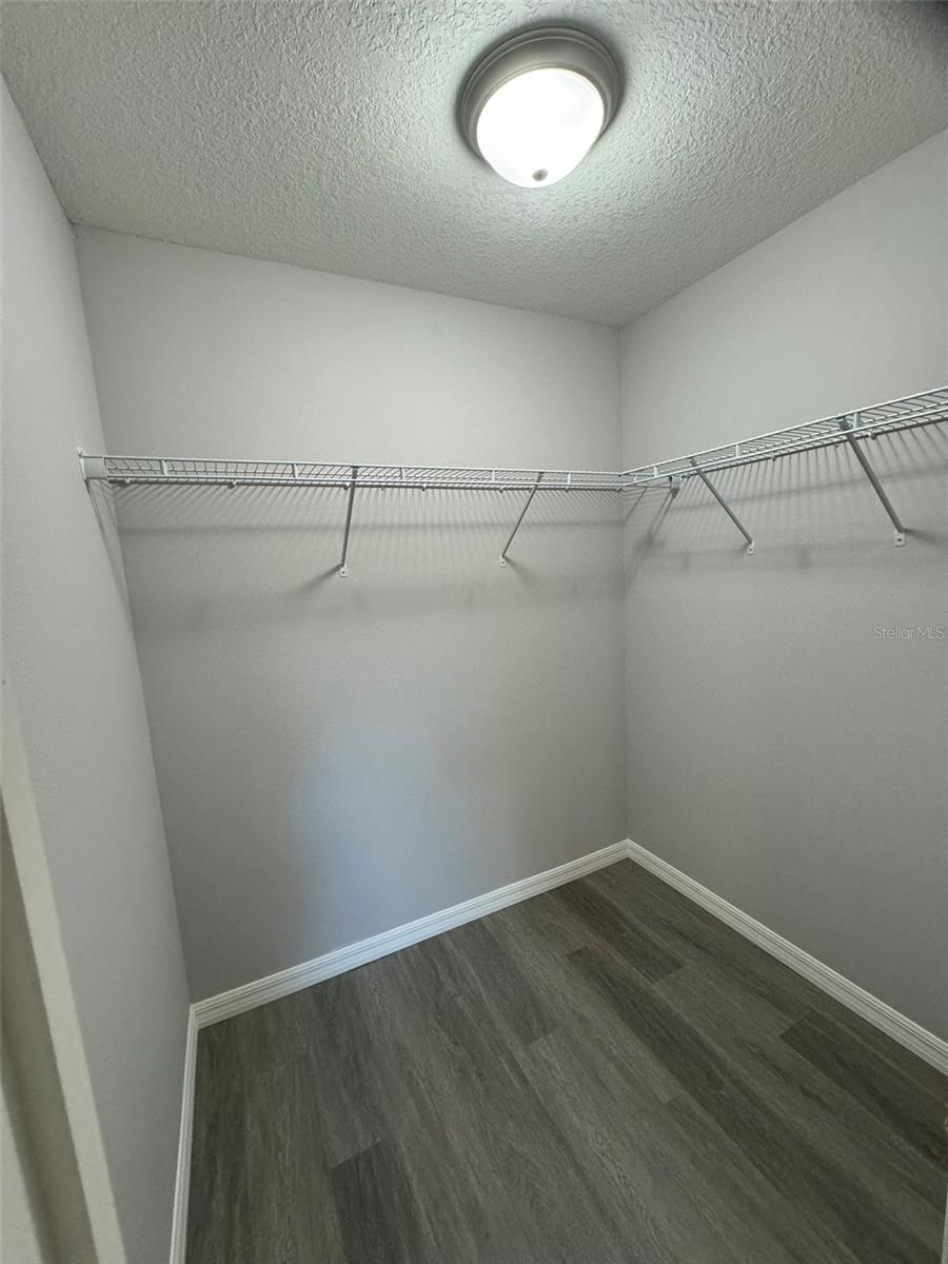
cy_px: 632
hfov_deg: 85.7
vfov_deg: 102.1
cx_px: 474
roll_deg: +3.2
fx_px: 511
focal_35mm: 14
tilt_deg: -8.0
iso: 320
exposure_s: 1/120
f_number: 2.2
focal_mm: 2.22
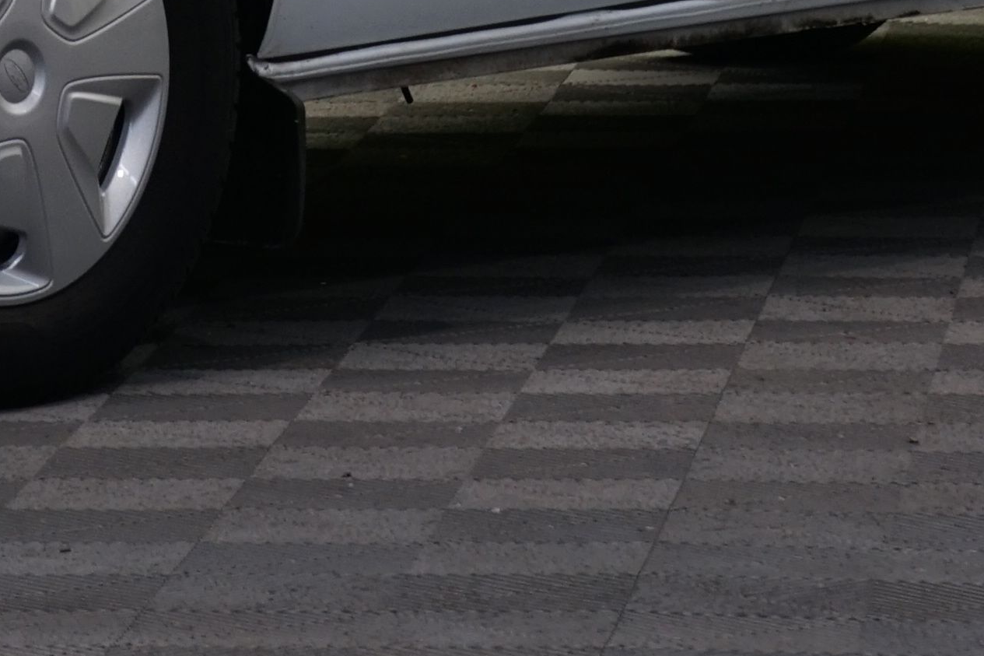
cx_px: 200
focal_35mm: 332
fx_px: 9073
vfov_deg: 4.1
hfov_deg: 6.2
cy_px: -658
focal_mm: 70
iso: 320
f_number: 5.6
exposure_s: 1/30
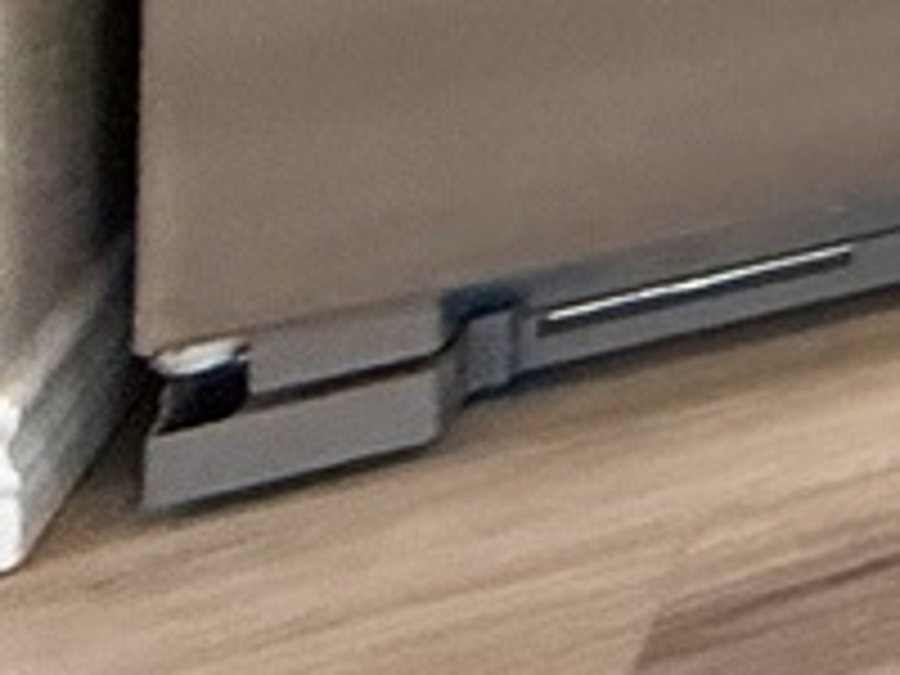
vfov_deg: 10.8
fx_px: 2626
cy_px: -1242
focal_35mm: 101
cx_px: 3236
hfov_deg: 9.3
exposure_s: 1/99
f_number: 2.2
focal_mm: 2.22
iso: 250
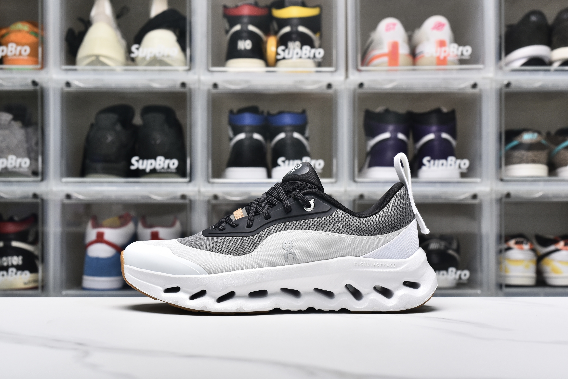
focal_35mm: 50
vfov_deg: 27.0
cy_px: 190
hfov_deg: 39.6
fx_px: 789
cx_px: 284
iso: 500
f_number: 9.5
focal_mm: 50
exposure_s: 1/180
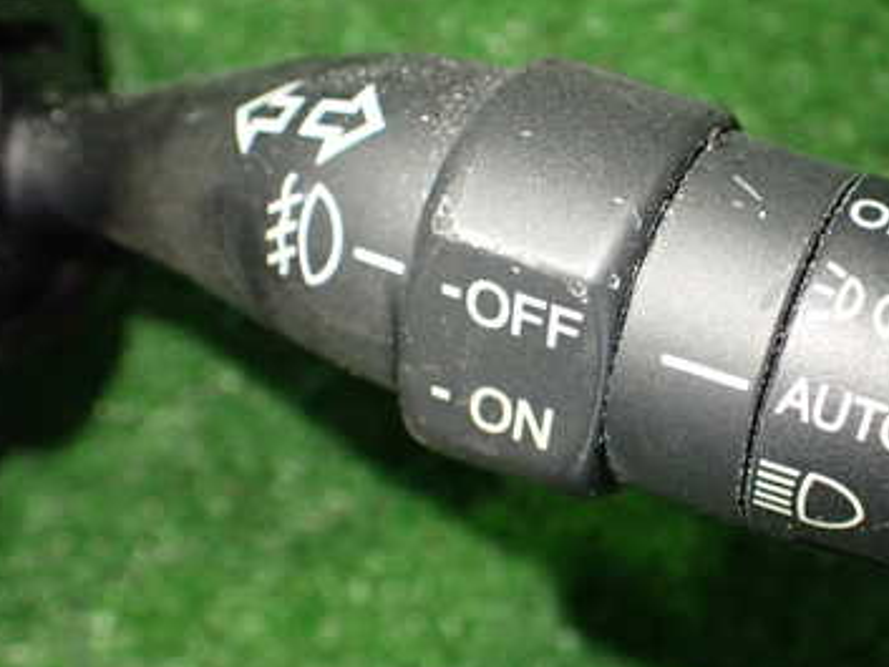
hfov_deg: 36.7
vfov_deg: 28.6
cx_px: 657
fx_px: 1310
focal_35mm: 51
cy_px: 317
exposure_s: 1/60
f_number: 2.3
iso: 800
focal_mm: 5.4
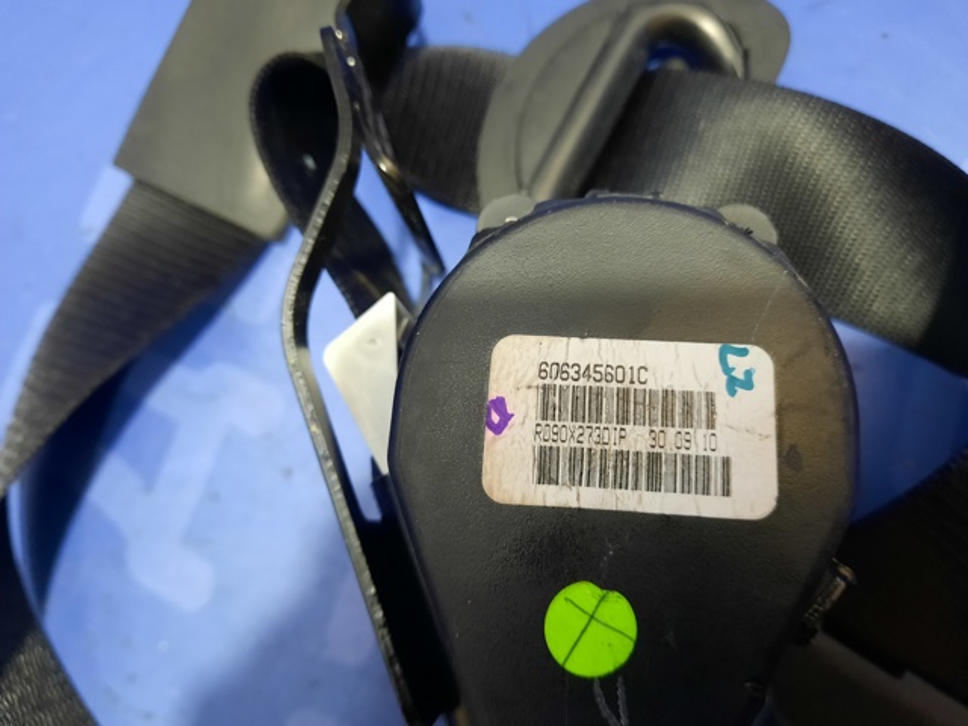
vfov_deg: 54.9
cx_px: 484
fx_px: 699
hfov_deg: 69.4
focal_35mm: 25
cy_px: 363
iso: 500
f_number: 2
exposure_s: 1/25
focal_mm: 4.6
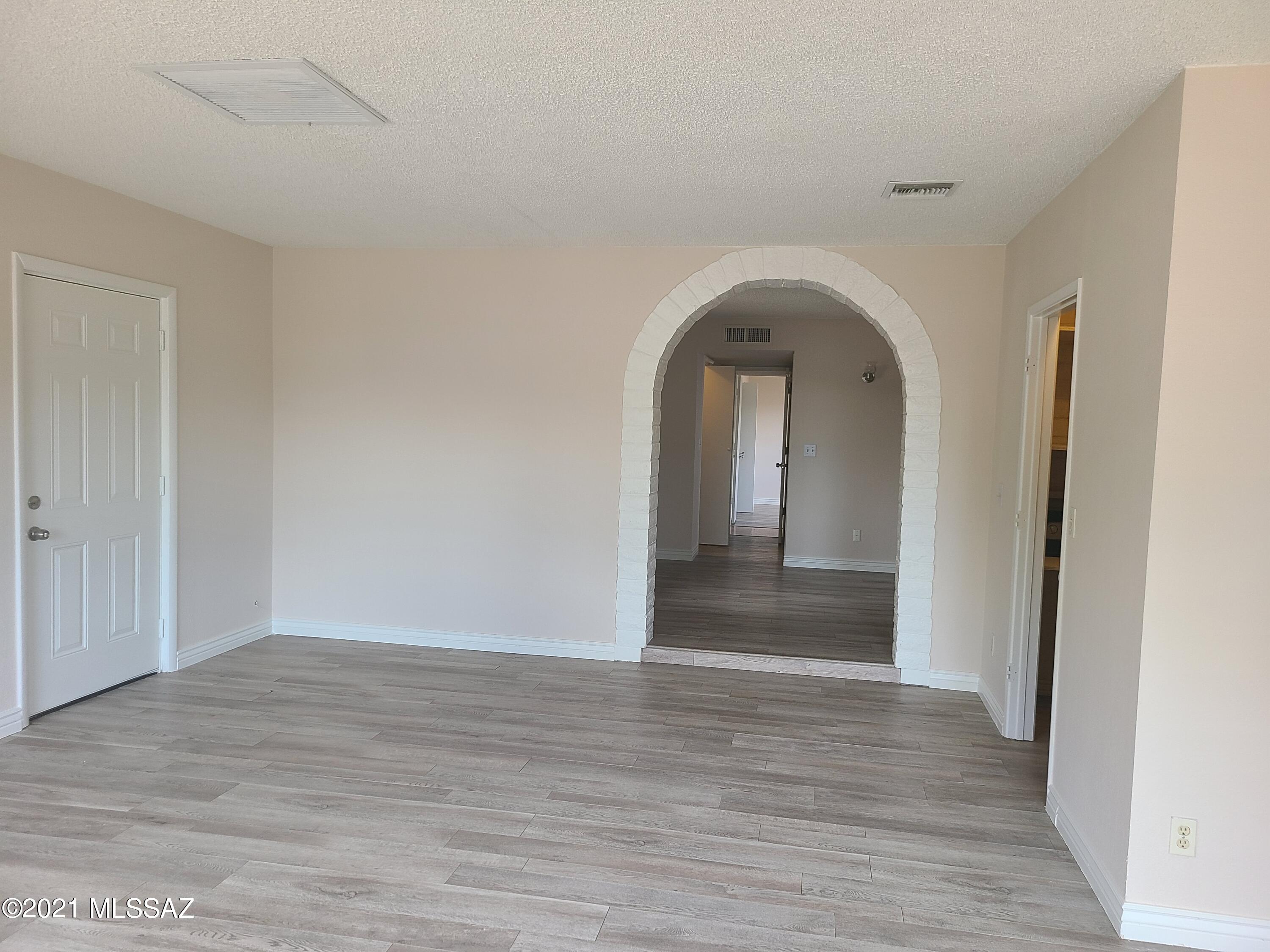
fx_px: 954
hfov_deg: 67.3
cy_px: 476
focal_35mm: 26
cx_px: 635
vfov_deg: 53.1
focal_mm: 5.4
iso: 80
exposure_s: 1/59
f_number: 1.8
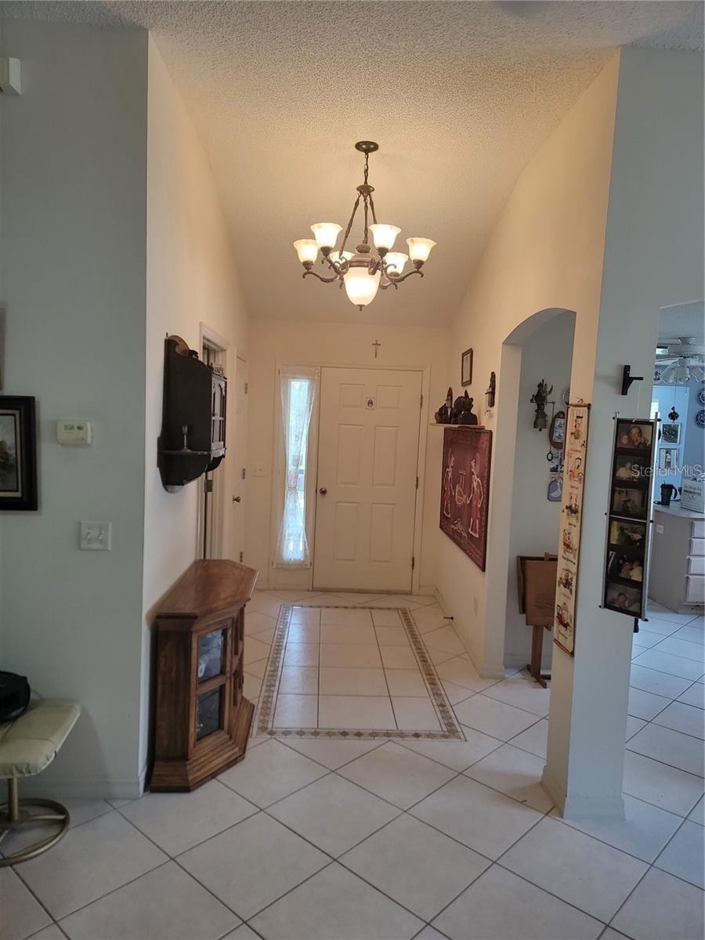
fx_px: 652
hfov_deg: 56.8
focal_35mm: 24
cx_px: 352
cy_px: 470
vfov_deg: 71.6
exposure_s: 1/120
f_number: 1.8
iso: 200
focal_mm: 6.7
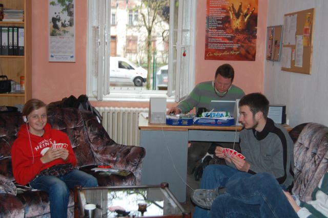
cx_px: 164
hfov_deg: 35.1
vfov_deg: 23.8
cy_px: 109
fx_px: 519
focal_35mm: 57
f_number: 4.8
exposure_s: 1/60
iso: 400
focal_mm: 38
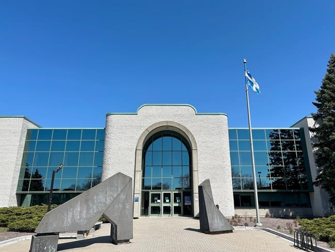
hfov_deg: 67.3
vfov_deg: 53.1
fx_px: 252
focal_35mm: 26
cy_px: 126
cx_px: 168
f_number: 1.5
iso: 50
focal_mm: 5.7
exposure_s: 1/4831
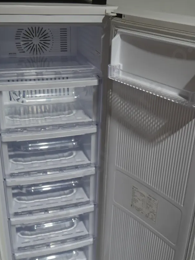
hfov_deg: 30.8
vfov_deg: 40.3
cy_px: 149
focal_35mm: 47
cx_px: 109
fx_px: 353
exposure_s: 1/60
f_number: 4.1
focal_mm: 19
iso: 250
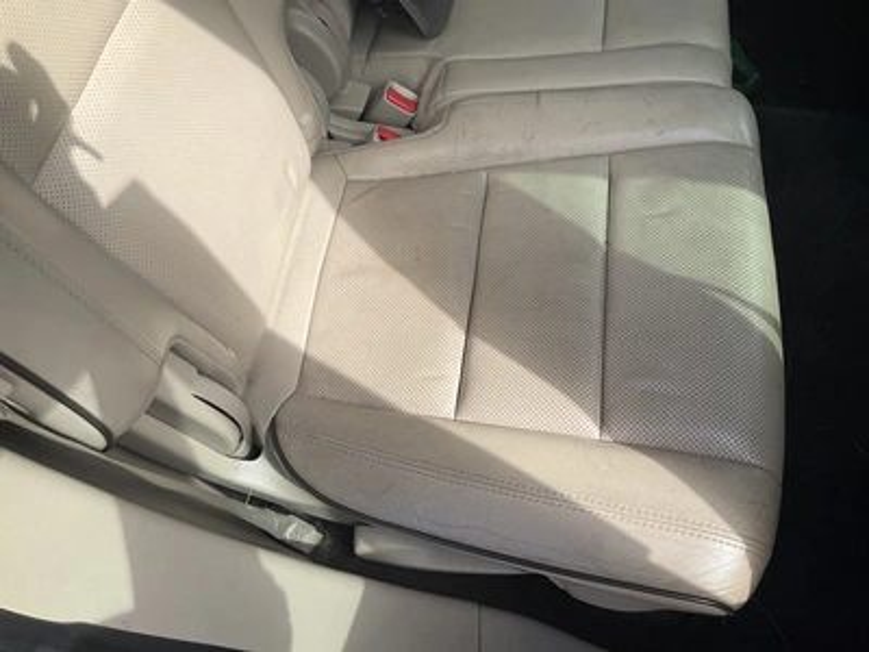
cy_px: 326
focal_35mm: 29
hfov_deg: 61.7
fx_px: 728
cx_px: 434
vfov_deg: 48.2
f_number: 1.8
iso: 25
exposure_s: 1/514
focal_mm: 3
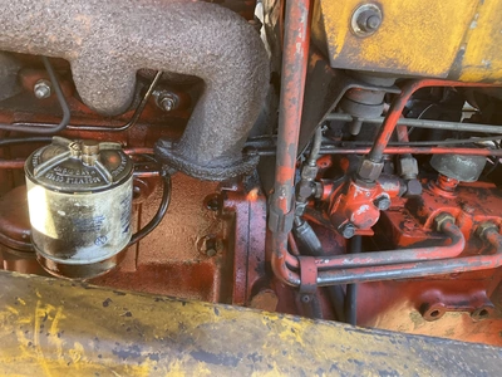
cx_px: 251
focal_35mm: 29
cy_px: 188
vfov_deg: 48.2
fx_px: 421
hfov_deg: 61.7
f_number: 1.8
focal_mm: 3
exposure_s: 1/77
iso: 64
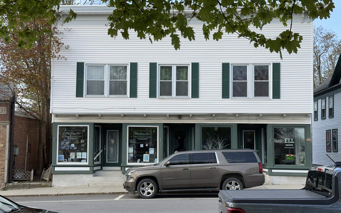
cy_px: 110
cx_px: 170
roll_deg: -0.1
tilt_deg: +4.4
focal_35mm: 51
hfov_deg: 39.6
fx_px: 474
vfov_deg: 25.3
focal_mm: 6.86
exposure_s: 1/1667
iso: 64
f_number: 1.78
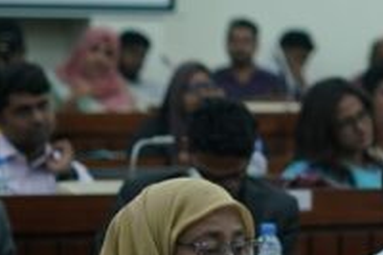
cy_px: -96
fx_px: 3061
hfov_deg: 7.0
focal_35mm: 288
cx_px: 699
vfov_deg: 4.7
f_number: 1.8
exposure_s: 1/160
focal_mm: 50
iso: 250
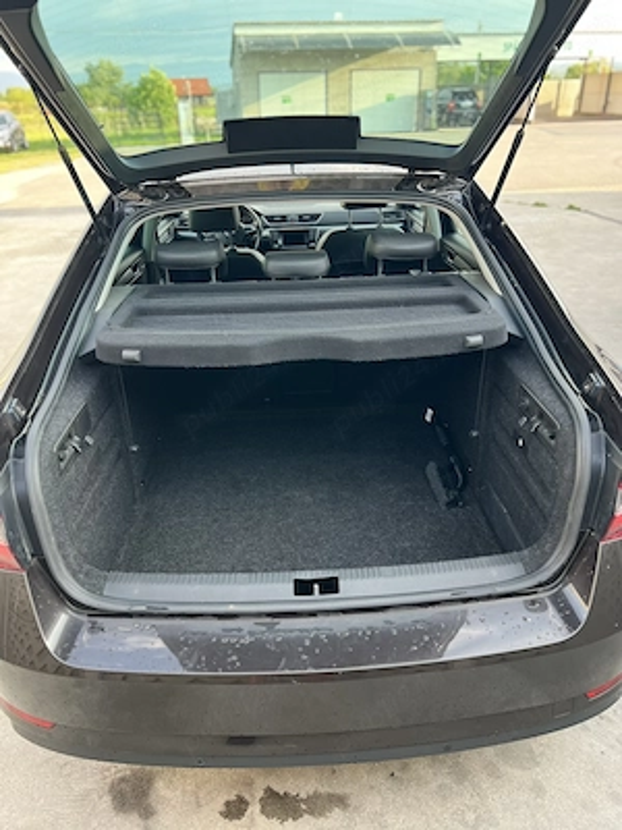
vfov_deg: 67.3
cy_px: 415
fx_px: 623
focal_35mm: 26
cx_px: 311
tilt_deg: -27.4
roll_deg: +1.3
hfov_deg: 53.1
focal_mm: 5.7
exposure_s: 1/128
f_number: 1.5
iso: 64
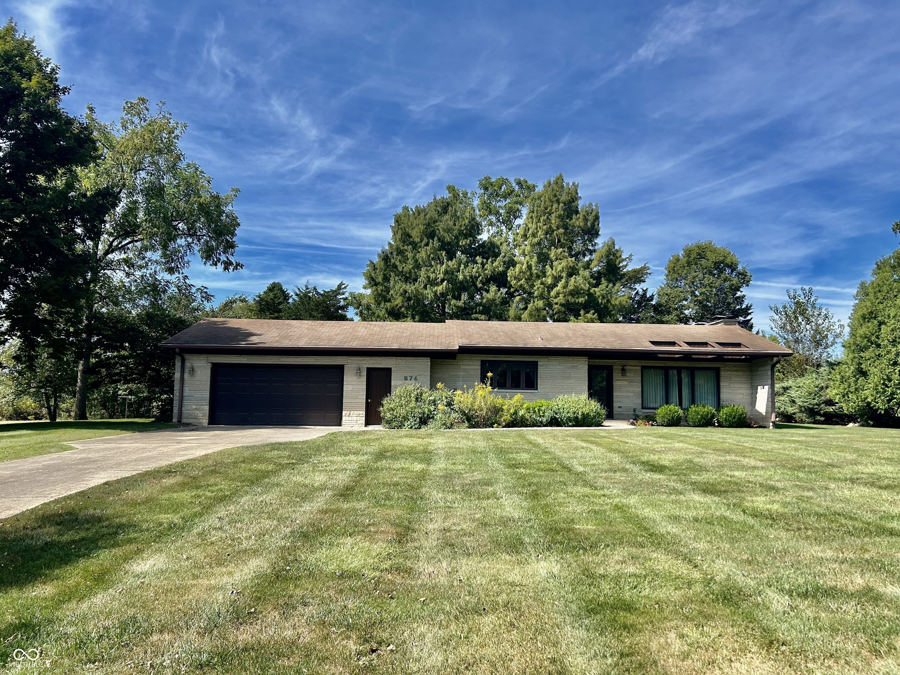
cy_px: 338
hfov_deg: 67.3
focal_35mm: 26
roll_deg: -0.6
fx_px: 676
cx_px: 450
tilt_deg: +5.9
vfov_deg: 53.1
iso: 50
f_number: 1.5
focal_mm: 5.7
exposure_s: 1/3257
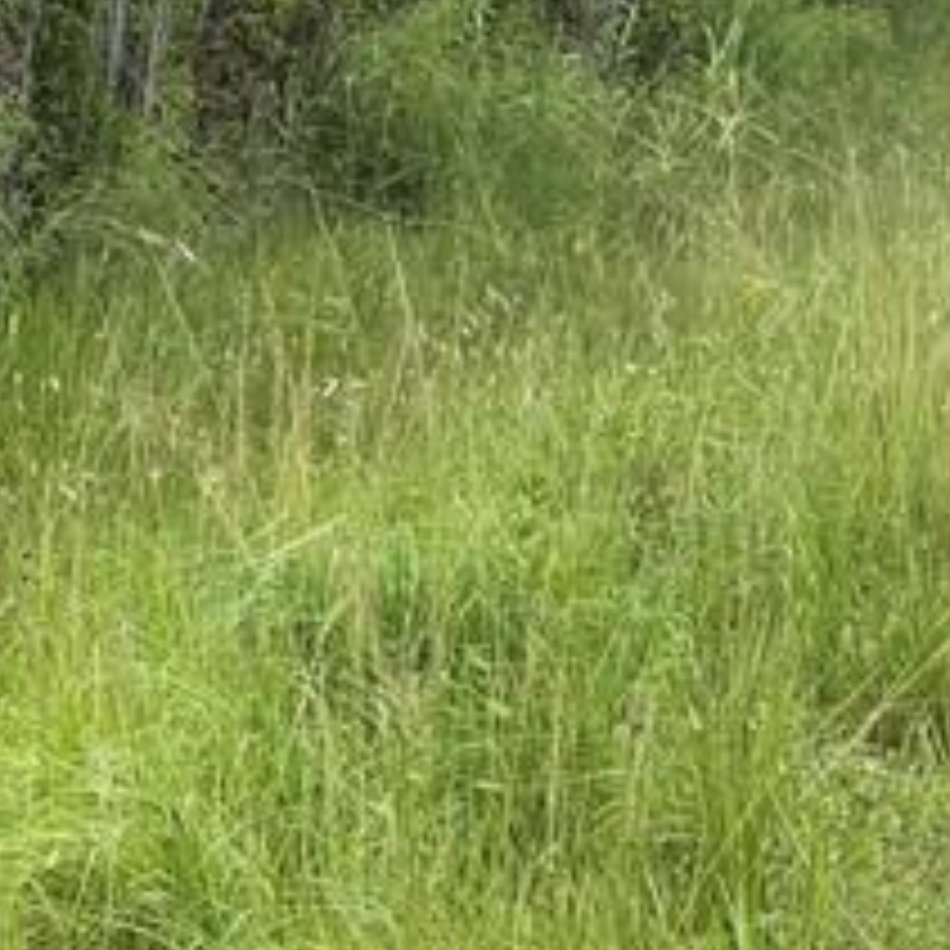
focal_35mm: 103
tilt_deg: -5.7
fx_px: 3198
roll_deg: +1.5
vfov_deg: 16.8
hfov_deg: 14.5
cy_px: 189
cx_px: -842
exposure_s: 1/1410
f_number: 1.78
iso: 100
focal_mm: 6.76
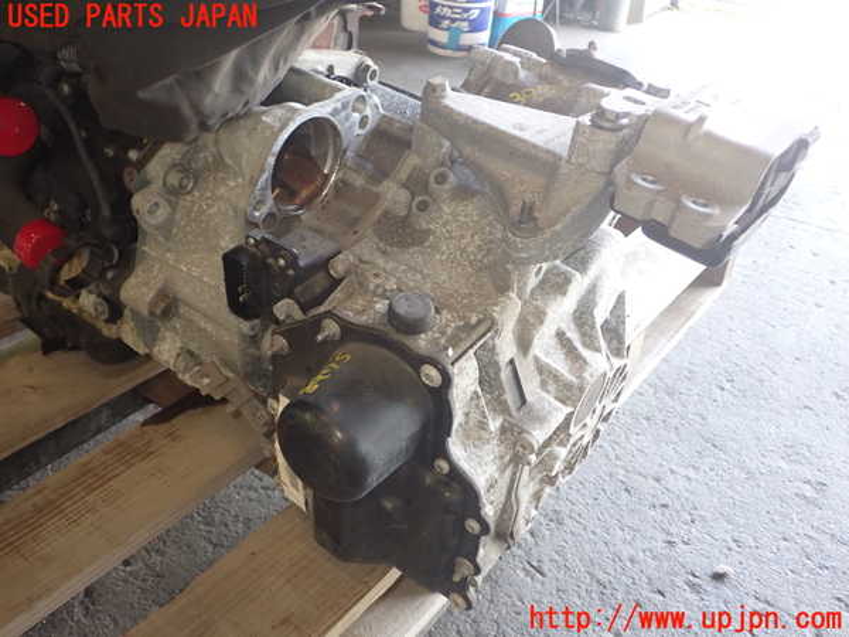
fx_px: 785
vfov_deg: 44.2
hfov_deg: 56.8
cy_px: 318
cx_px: 424
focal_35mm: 32
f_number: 2.4
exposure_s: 1/50
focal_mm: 5.79
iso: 200
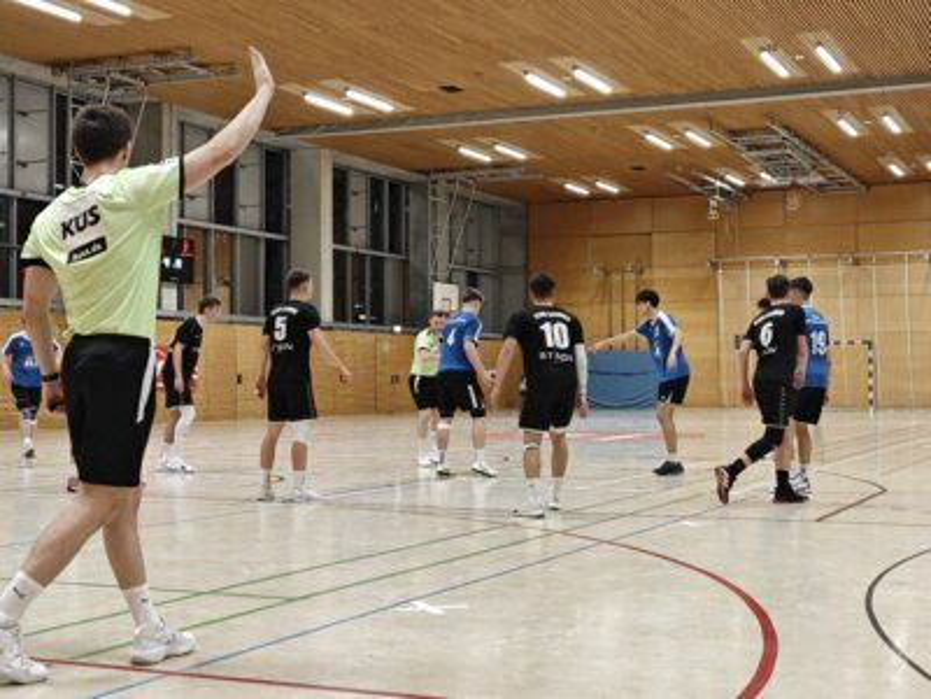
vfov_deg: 58.9
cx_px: 466
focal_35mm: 23
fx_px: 619
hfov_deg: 73.9
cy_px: 350
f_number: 1.8
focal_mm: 5.43
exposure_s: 1/213
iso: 1000
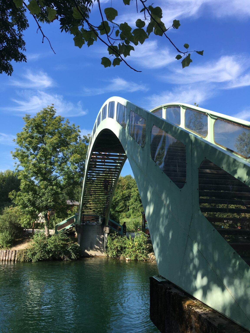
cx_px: 125
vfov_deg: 61.7
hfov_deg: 48.2
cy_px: 166
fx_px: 279
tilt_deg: +9.8
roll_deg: -1.1
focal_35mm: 29
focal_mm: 4.15
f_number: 2.2
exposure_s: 1/793
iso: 25
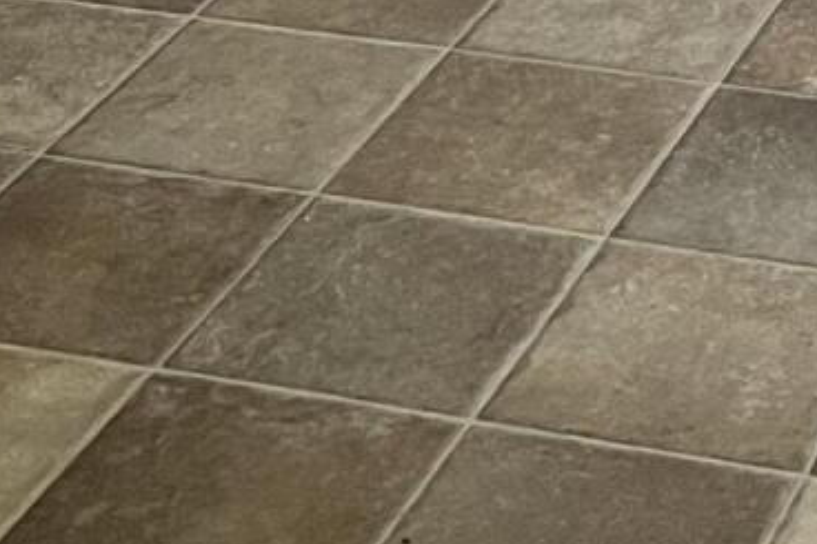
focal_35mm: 147
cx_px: 966
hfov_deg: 13.6
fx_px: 3334
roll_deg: +1.4
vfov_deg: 7.9
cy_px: -1128
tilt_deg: -7.4
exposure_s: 1/60
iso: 100
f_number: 1.5
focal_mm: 5.7
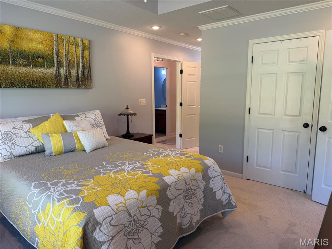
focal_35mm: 24
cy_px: 124
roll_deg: +0.3
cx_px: 166
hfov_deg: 71.6
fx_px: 230
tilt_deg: -8.8
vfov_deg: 56.8
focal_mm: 6.76
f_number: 1.78
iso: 100
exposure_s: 1/120
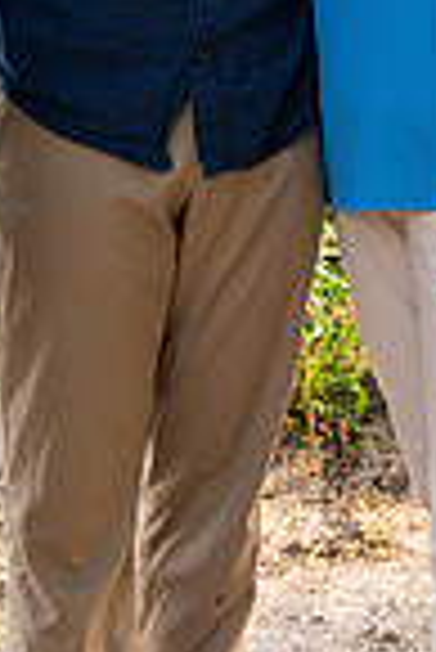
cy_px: 94
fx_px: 4784
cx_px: 171
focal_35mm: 264
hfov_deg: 5.2
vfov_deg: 7.8
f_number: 4.5
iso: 800
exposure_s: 1/500
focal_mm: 85
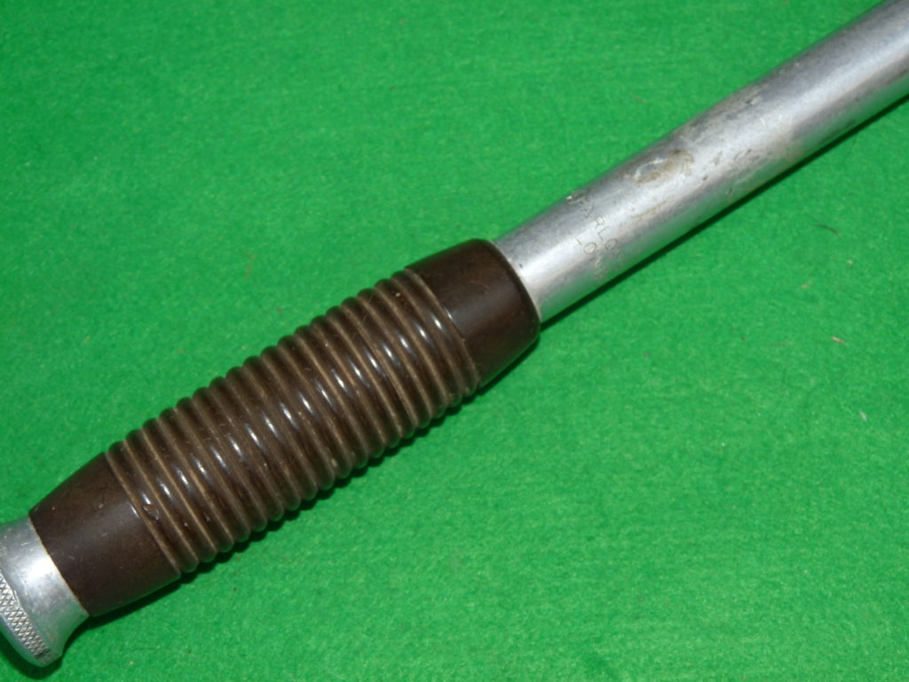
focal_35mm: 65
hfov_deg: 29.8
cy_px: 341
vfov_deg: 22.6
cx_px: 454
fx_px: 1707
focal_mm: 11.5
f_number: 4
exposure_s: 1/30
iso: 100
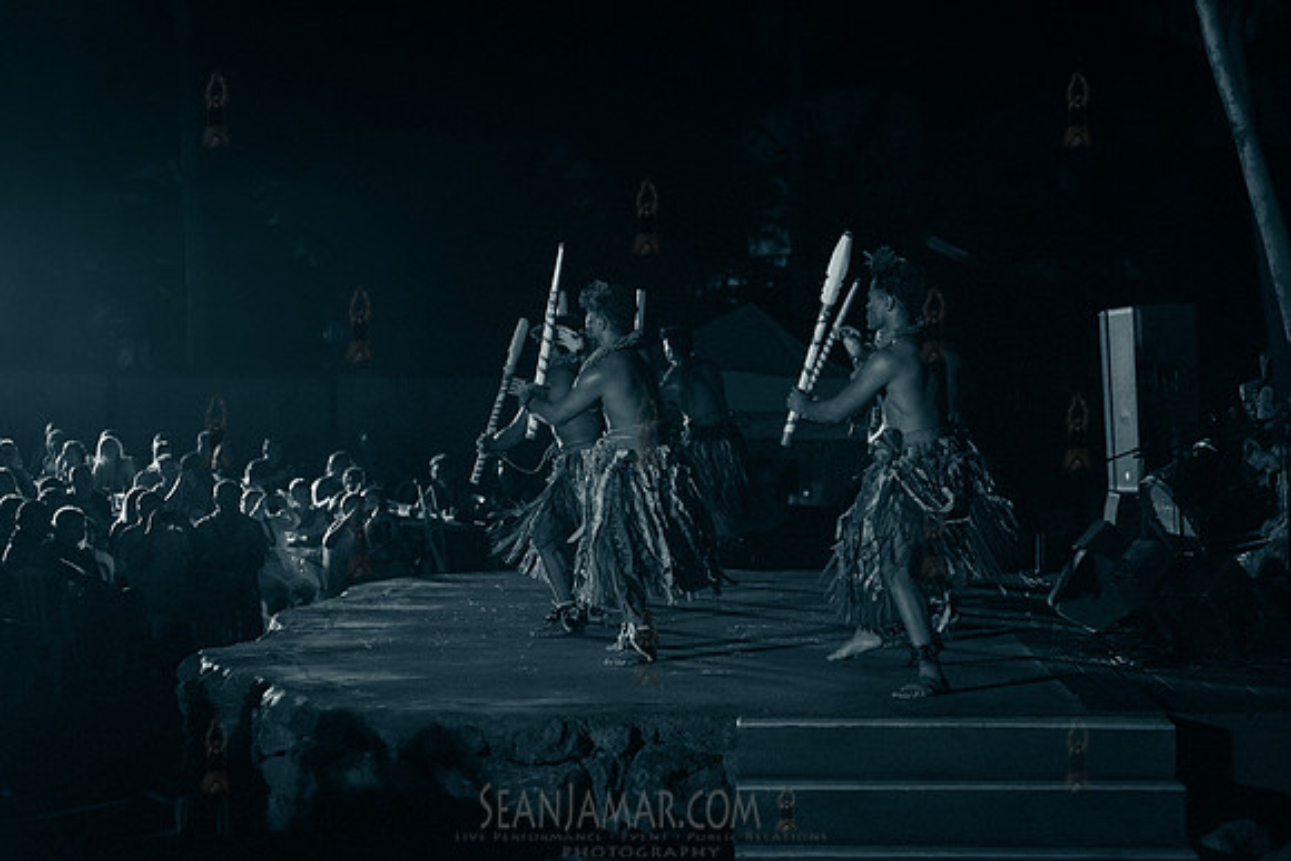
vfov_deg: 17.1
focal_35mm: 80
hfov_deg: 25.4
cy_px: 430
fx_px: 2869
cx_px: 646
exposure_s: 1/320
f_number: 2.8
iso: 4000
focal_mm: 80
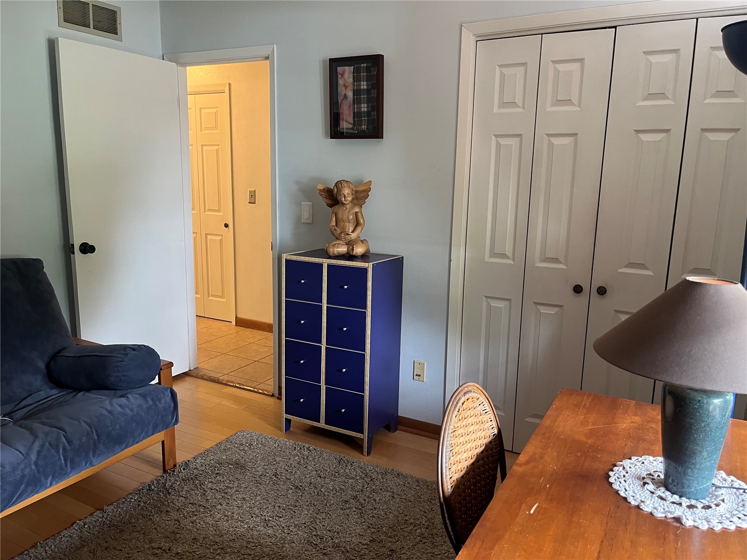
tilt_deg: -7.8
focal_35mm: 26
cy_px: 280
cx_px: 374
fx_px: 561
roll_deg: -0.5
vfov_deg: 53.1
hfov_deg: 67.3
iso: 160
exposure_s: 1/60
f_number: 1.6
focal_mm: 5.1
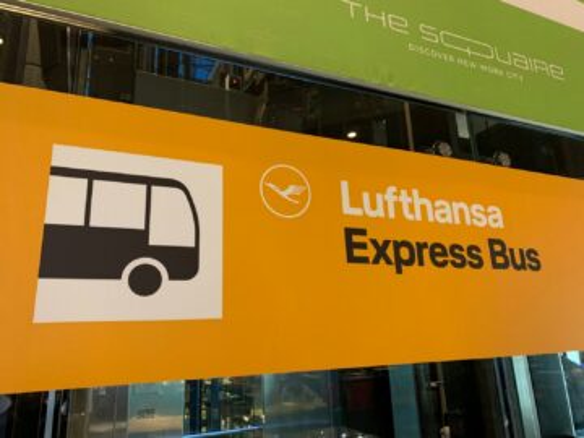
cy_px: 219
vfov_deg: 53.1
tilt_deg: +16.4
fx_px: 439
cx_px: 292
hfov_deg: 67.3
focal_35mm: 26
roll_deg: +1.4
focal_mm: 4.25
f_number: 1.8
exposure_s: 1/33
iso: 320
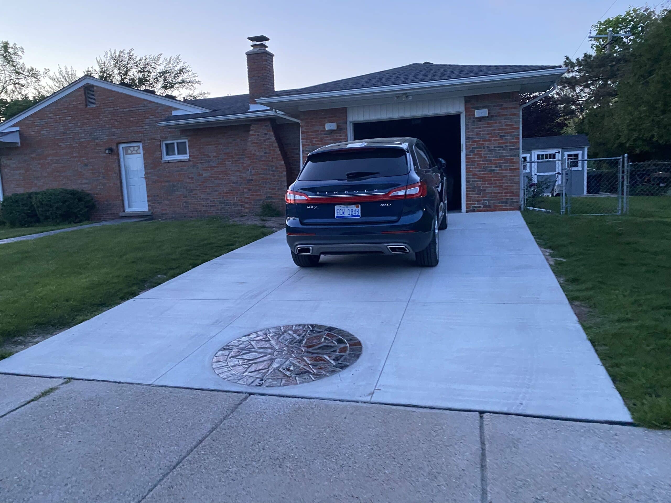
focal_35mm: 26
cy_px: 252
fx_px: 504
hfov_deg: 67.3
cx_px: 336
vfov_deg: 53.1
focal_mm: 4.25
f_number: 1.8
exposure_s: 1/60
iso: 500
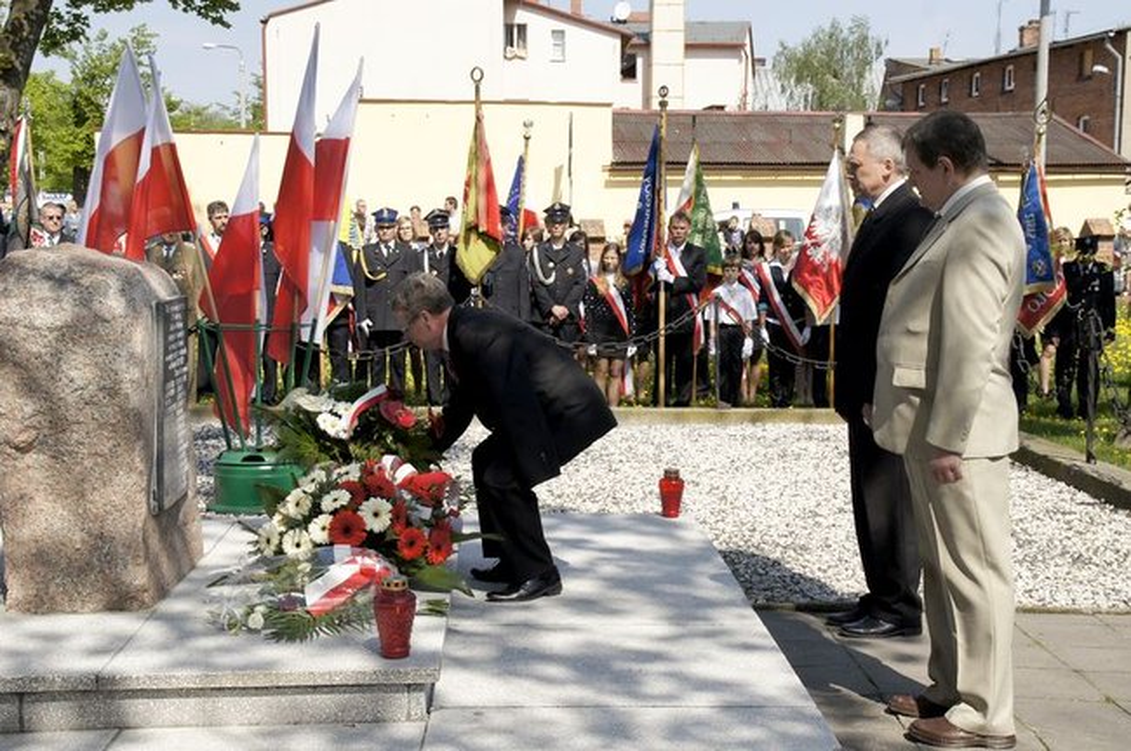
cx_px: 566
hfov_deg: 37.9
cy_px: 376
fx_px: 1648
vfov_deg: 25.7
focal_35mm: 52
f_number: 10
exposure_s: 1/640
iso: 400
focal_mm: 35
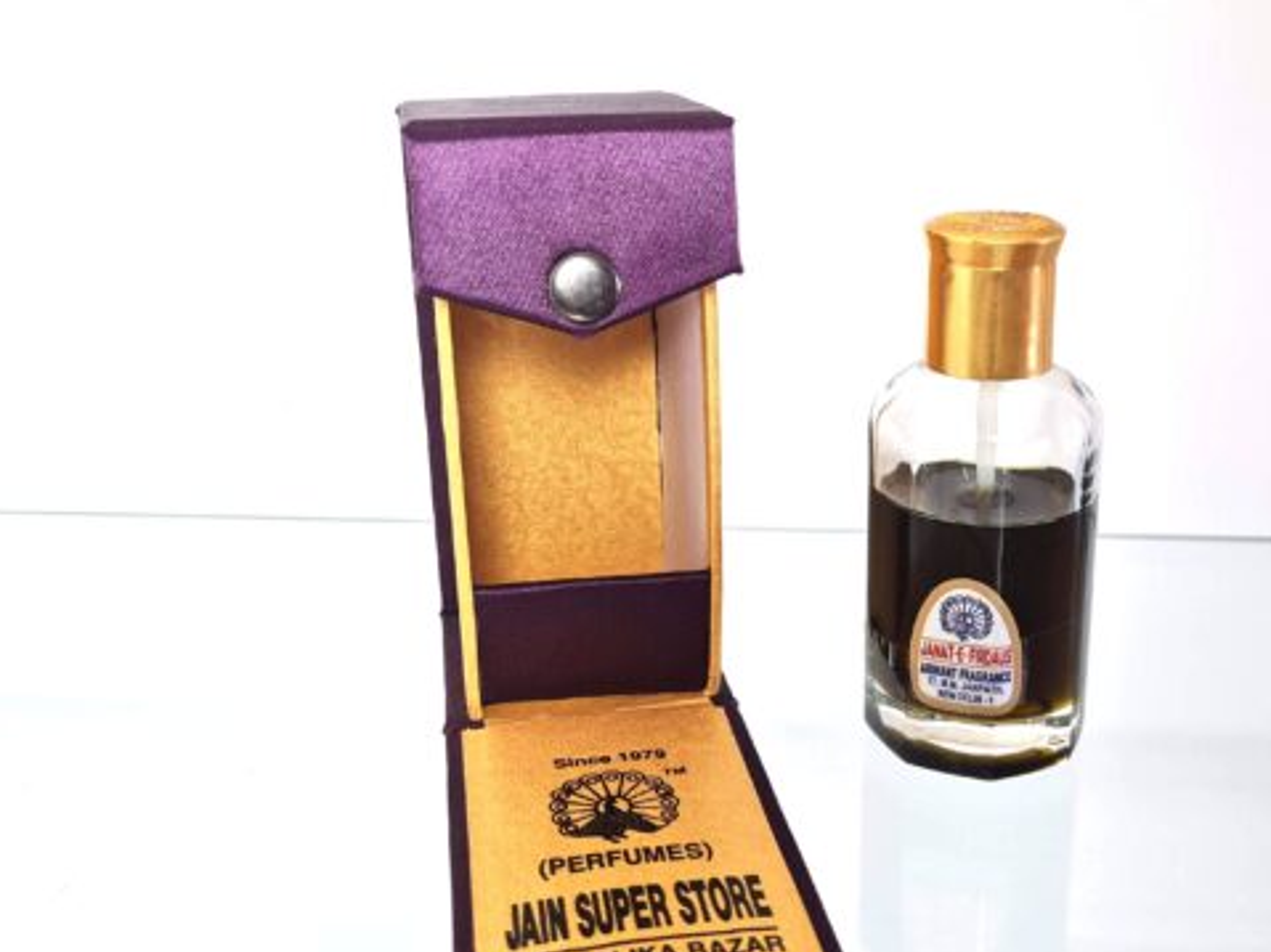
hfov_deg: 48.9
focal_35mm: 38
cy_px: 418
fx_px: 1395
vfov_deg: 37.7
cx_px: 695
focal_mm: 5.4
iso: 50
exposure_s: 1/60
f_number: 1.8
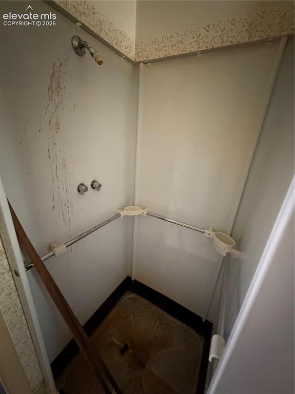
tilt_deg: -20.3
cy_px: 197
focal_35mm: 14
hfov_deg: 85.6
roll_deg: -3.4
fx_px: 159
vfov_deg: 102.1
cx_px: 148
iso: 1600
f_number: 2.2
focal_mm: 2.22
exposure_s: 1/39
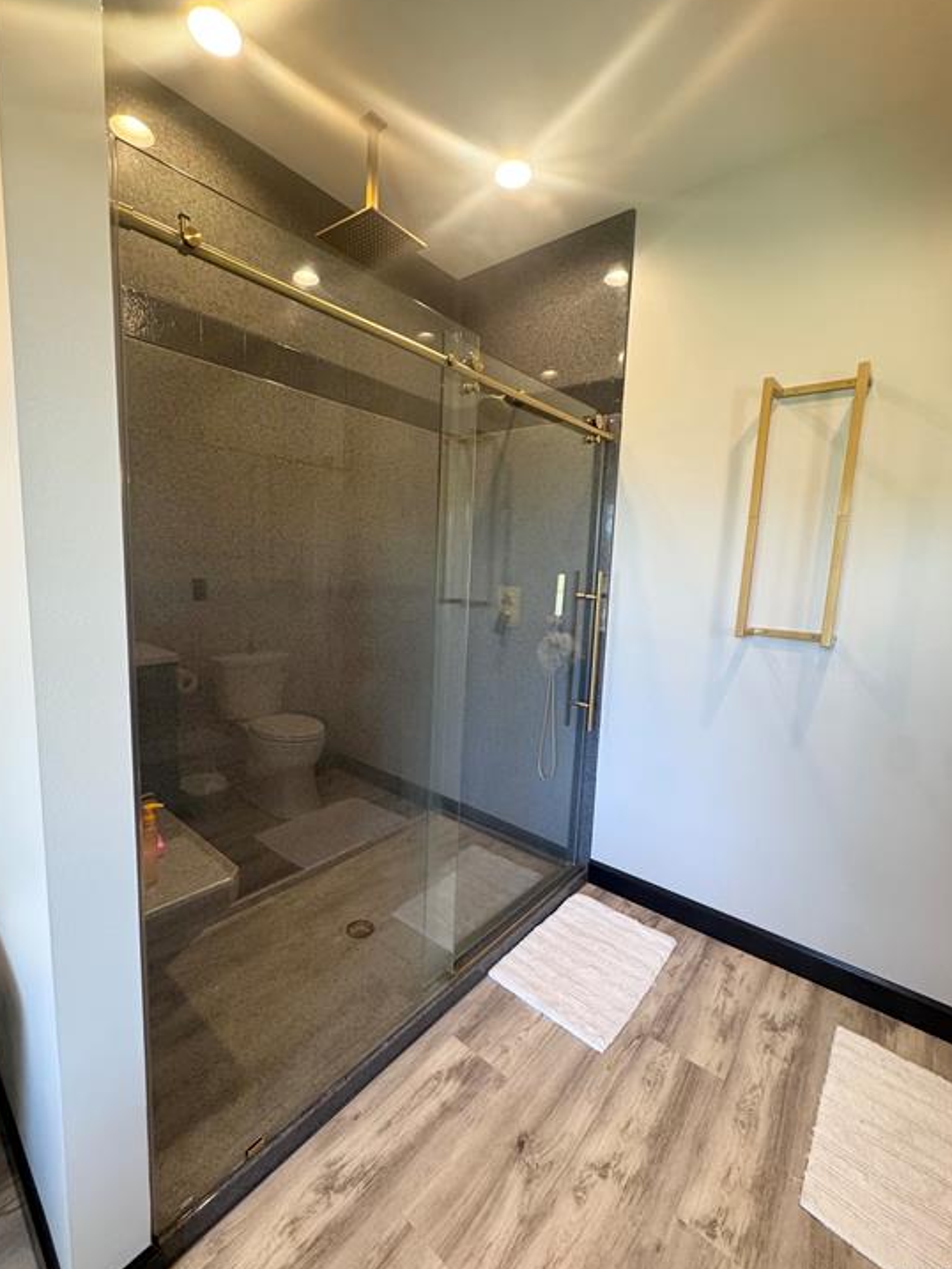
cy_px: 625
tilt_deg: -6.6
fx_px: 550
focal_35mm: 15
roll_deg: -1.7
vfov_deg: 98.2
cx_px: 458
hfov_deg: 81.7
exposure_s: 1/60
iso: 250
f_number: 2.2
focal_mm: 2.22
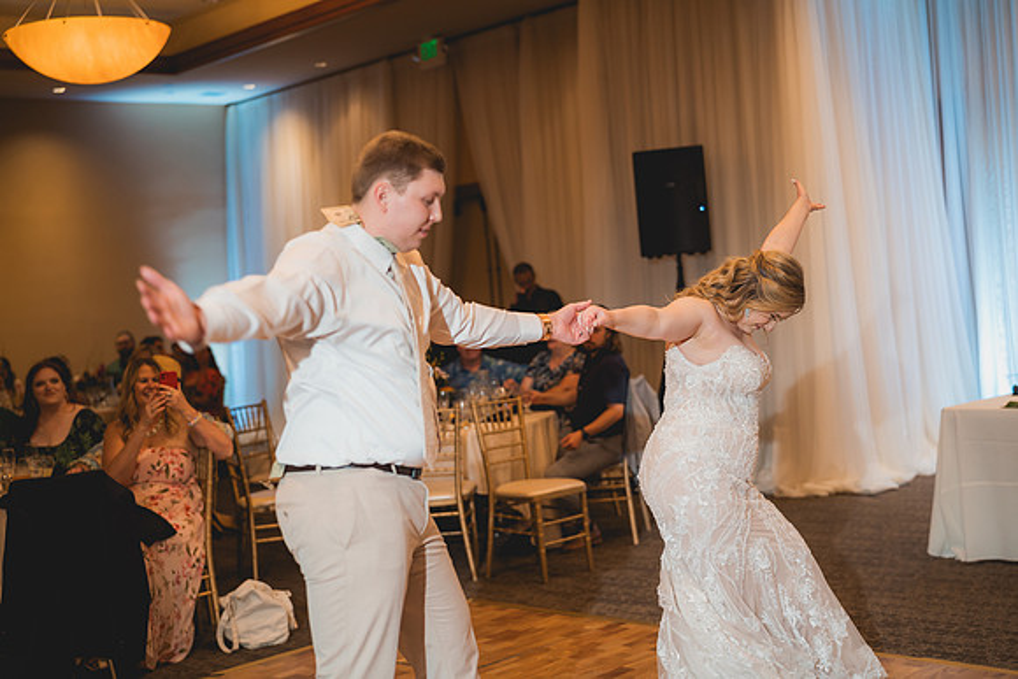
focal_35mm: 50
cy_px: 340
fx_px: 1414
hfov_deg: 39.6
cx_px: 509
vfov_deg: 27.0
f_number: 2
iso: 1250
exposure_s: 1/200
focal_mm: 50
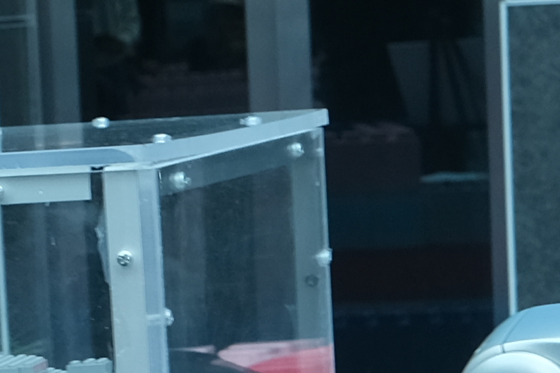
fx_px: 5008
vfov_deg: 4.2
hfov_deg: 6.4
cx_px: 112
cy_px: 967
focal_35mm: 322
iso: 320
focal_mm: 27.5
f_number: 6.4
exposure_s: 1/30
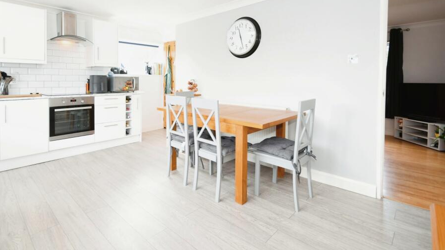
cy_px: 86
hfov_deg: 92.5
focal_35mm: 18
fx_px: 212
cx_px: 206
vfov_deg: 59.8
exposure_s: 1/40
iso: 400
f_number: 8
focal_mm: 10
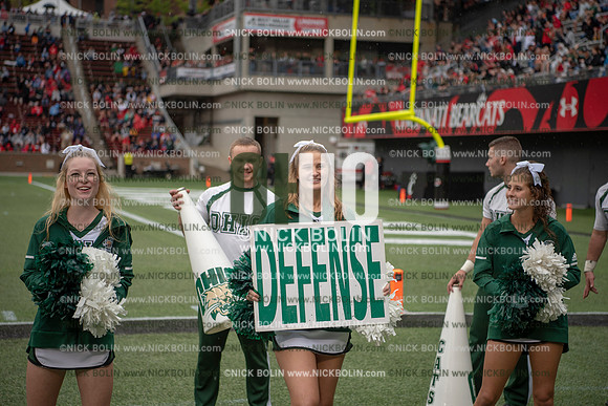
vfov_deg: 19.5
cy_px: 203
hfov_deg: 28.8
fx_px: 1182
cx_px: 304
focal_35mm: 70
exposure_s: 1/800
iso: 250
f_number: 2.8
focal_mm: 70
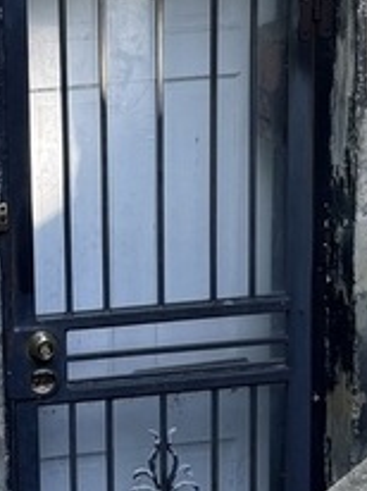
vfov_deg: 15.6
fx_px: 1785
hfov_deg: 11.6
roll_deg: +2.6
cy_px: 167
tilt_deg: -15.1
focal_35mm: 126
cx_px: -43
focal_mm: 6.76
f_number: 1.78
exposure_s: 1/742
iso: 100
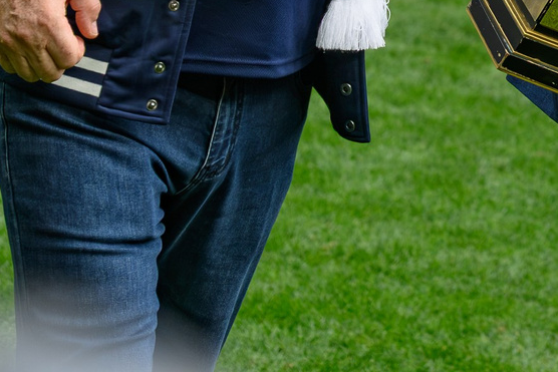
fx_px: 6279
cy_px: -256
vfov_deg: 3.4
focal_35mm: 405
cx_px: 785
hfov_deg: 5.1
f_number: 5.6
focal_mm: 88
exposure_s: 1/640
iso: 500
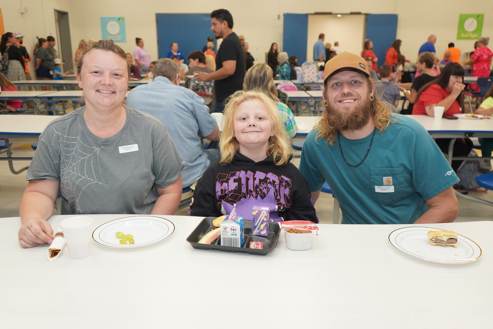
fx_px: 411
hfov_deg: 61.9
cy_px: 164
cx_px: 246
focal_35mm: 30
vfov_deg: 43.6
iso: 1000
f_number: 4
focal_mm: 30
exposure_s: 1/160
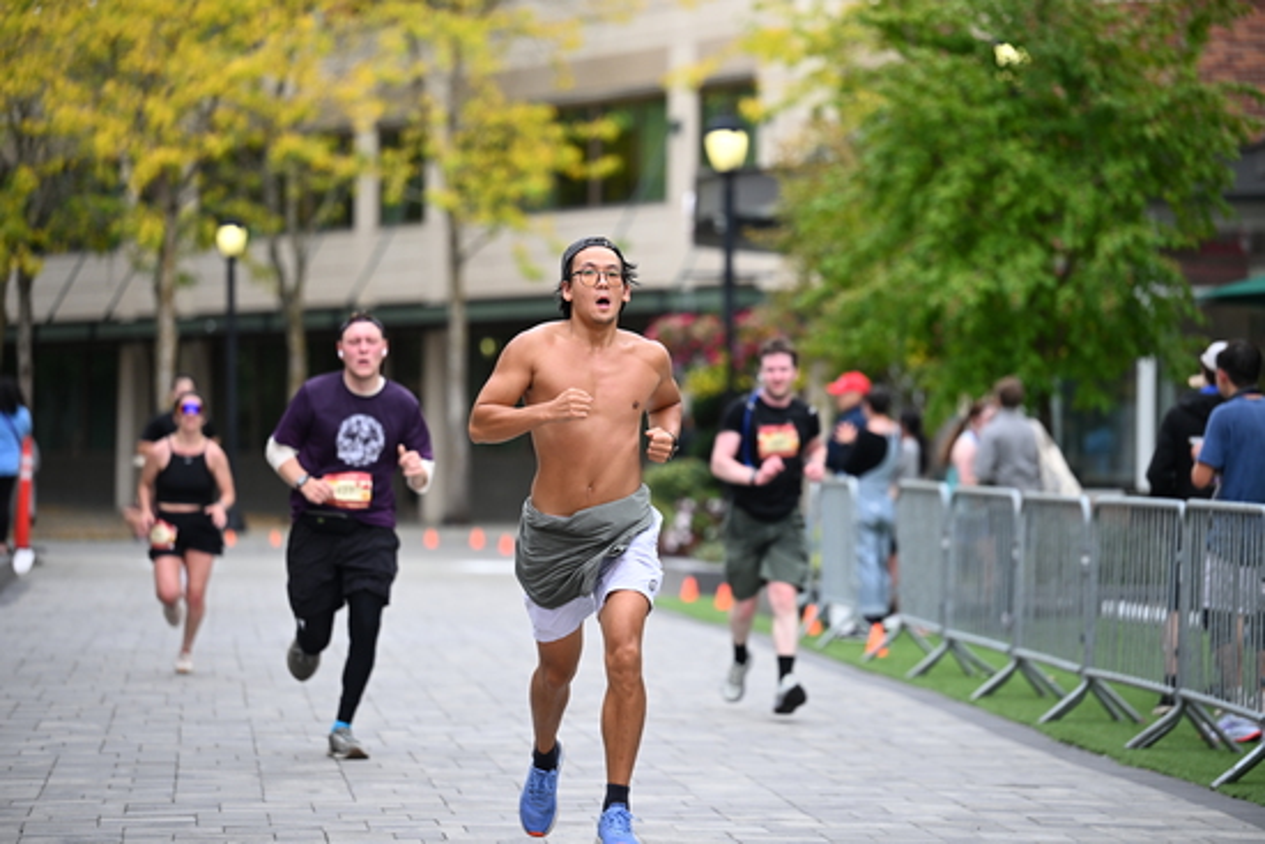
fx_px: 5096
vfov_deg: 9.5
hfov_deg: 14.1
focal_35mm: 145
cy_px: 422
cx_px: 632
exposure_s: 1/2000
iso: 640
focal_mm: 145
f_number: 2.8
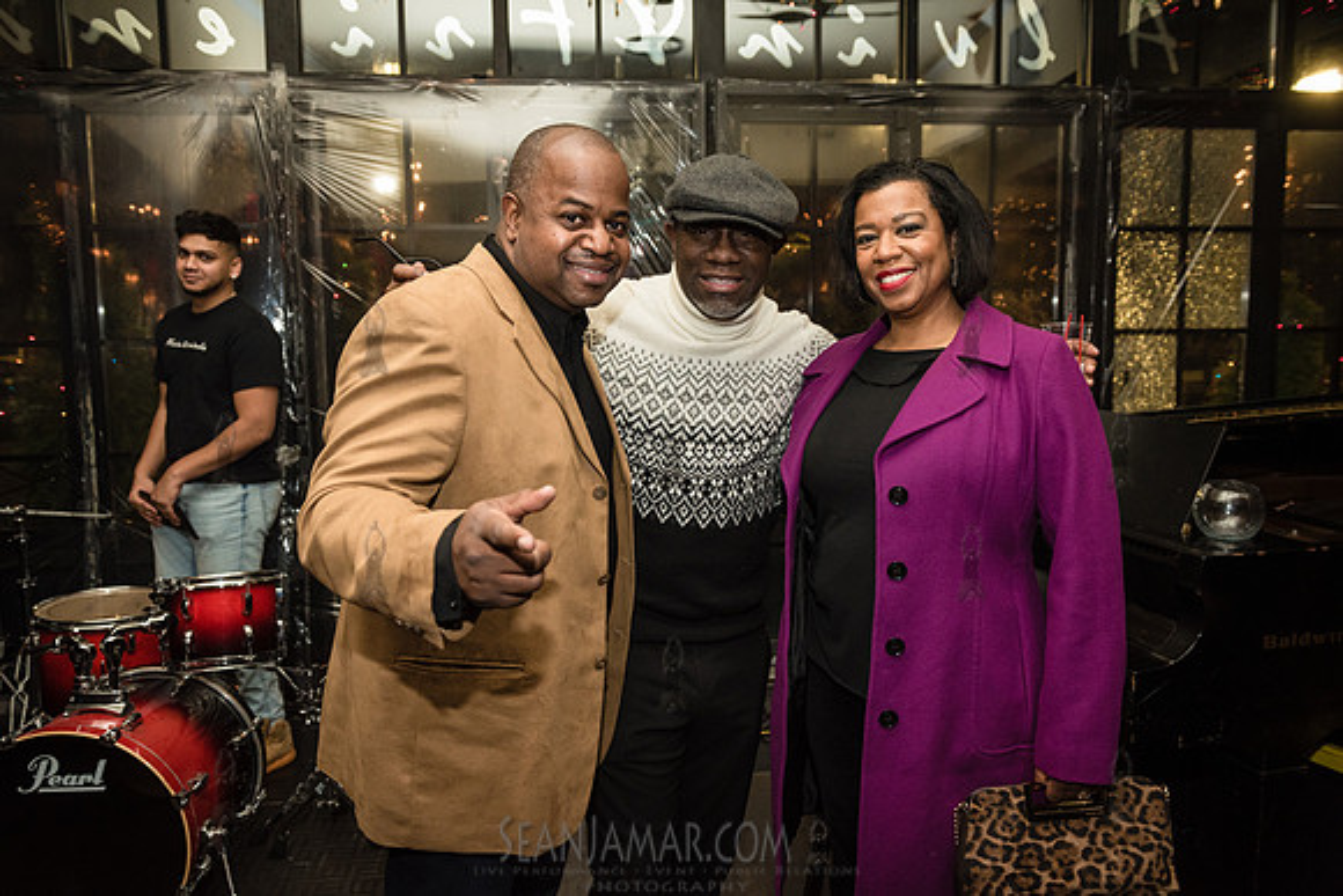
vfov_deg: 46.4
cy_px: 448
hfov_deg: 65.5
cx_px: 672
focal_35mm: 28
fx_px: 1045
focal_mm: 28
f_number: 4.5
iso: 1600
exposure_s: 1/250
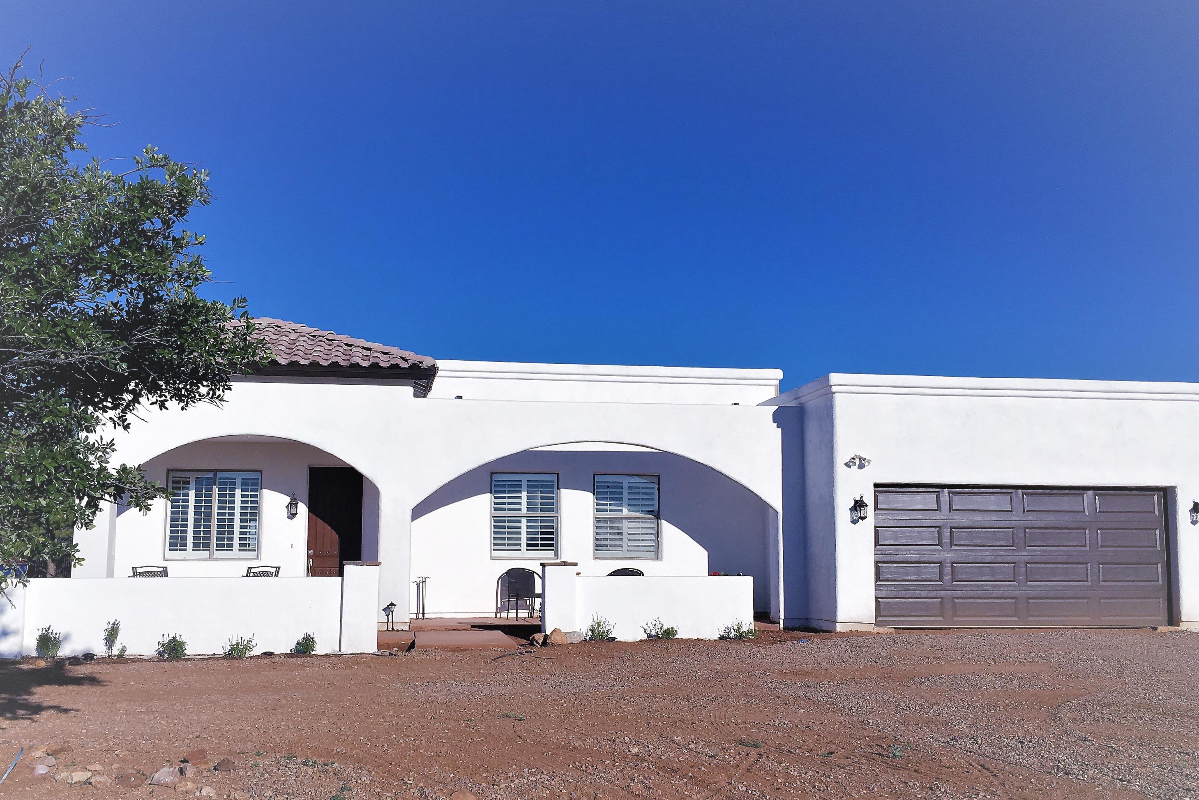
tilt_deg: +5.6
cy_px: 428
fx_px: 1033
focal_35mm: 31
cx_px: 598
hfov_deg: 60.3
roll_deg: -0.6
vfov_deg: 42.3
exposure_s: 1/4808
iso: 25
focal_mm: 4.15
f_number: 2.2
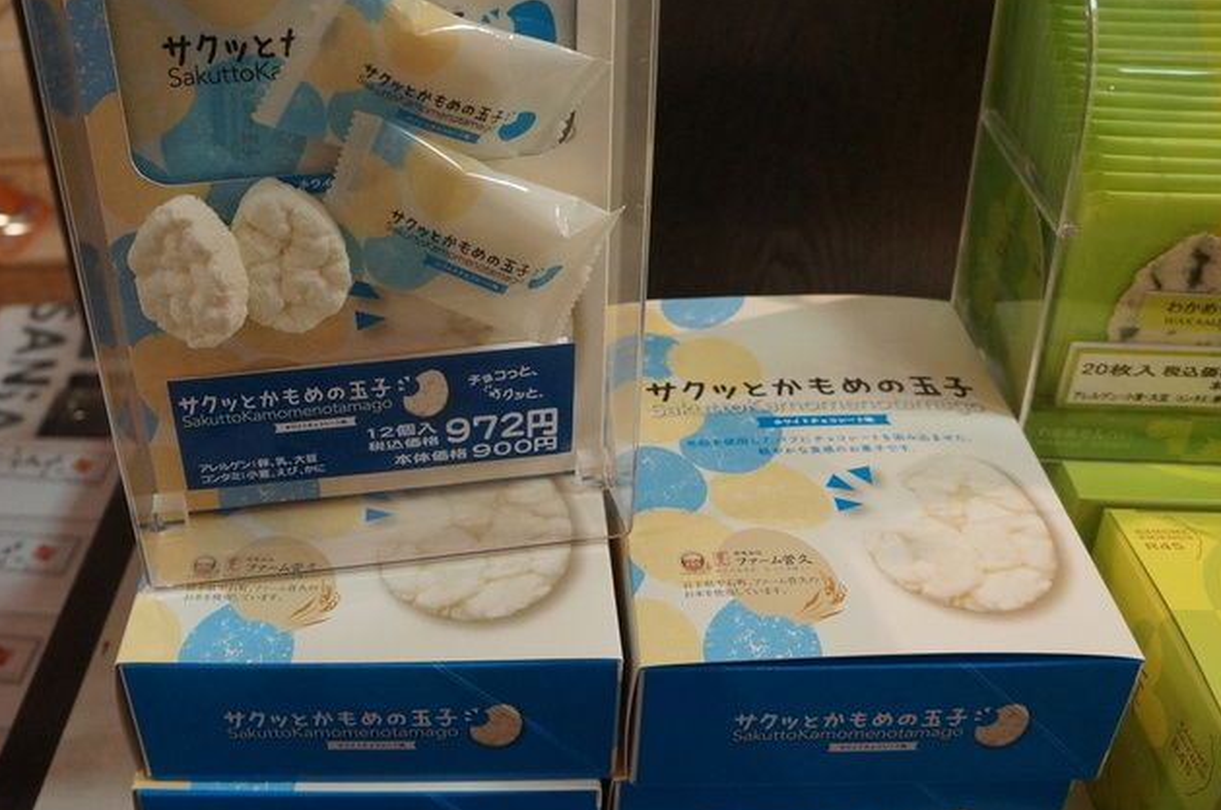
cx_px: 461
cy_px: 358
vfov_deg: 37.7
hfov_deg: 53.9
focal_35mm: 35
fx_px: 1185
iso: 2000
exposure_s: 1/160
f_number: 4
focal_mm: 18
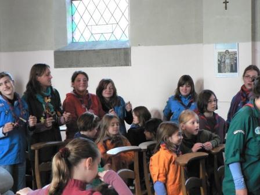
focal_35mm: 89
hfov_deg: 22.0
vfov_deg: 16.6
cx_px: 130
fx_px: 668
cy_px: 98
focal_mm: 14.9
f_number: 3.2
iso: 400
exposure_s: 1/30
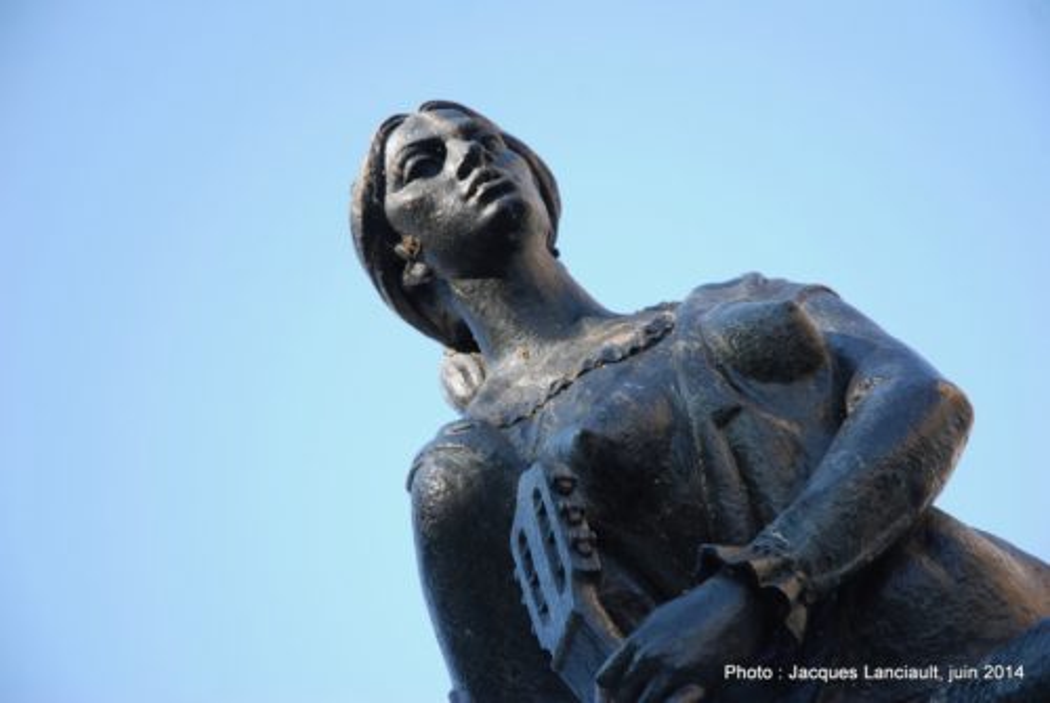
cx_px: 525
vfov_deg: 13.1
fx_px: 3067
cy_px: 352
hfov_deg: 19.4
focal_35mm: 105
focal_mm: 70
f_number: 4.5
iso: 200
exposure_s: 1/200
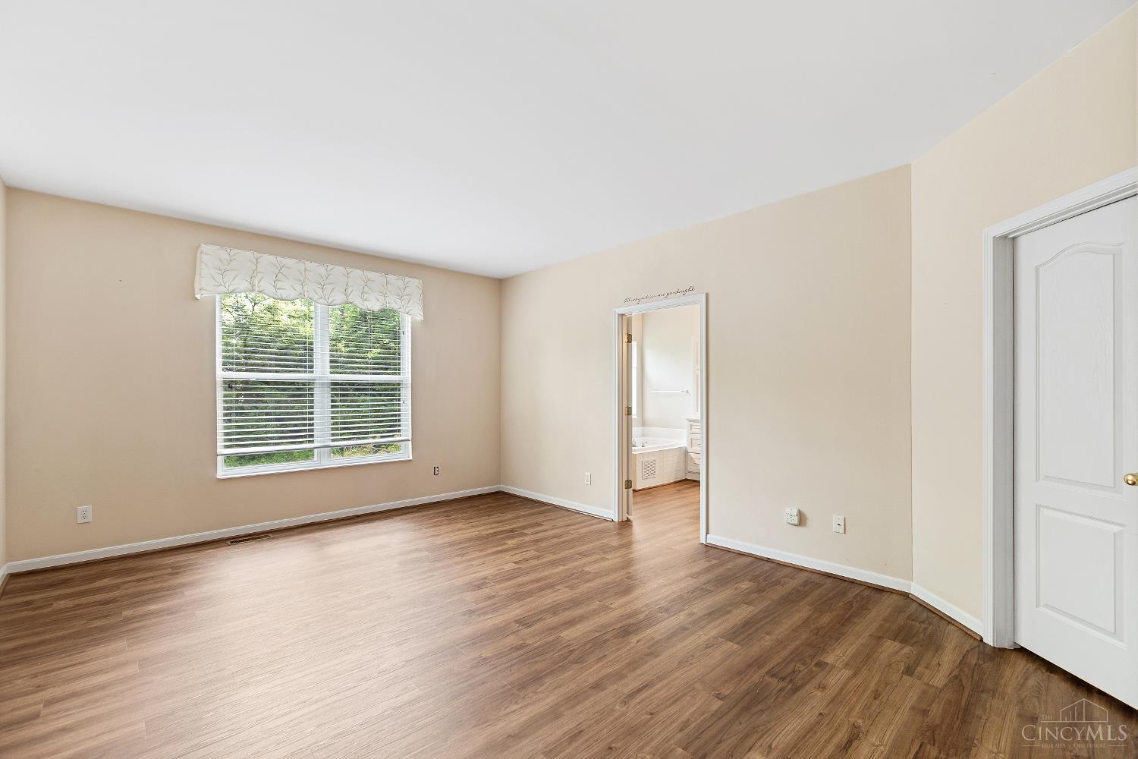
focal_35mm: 15
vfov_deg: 77.3
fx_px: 474
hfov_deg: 100.4
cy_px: 380
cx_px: 569
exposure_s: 1/5
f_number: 6.3
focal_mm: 10
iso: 400
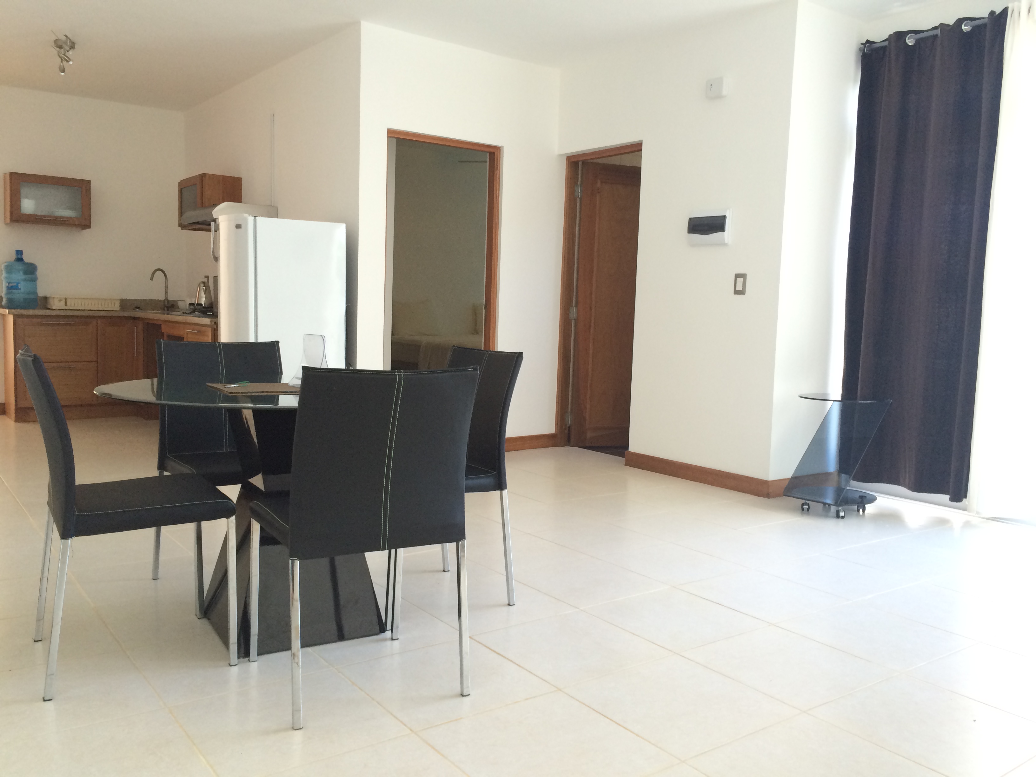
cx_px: 518
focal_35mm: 29
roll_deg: -1.8
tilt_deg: -2.9
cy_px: 388
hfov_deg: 61.7
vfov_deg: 48.2
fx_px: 868
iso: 40
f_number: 2.2
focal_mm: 4.15
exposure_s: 1/30
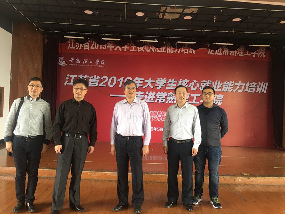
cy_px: 107
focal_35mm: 29
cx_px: 142
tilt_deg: +0.3
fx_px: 239
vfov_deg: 48.2
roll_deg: -1.1
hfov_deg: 61.7
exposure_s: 1/17
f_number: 2.2
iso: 50
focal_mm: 4.15
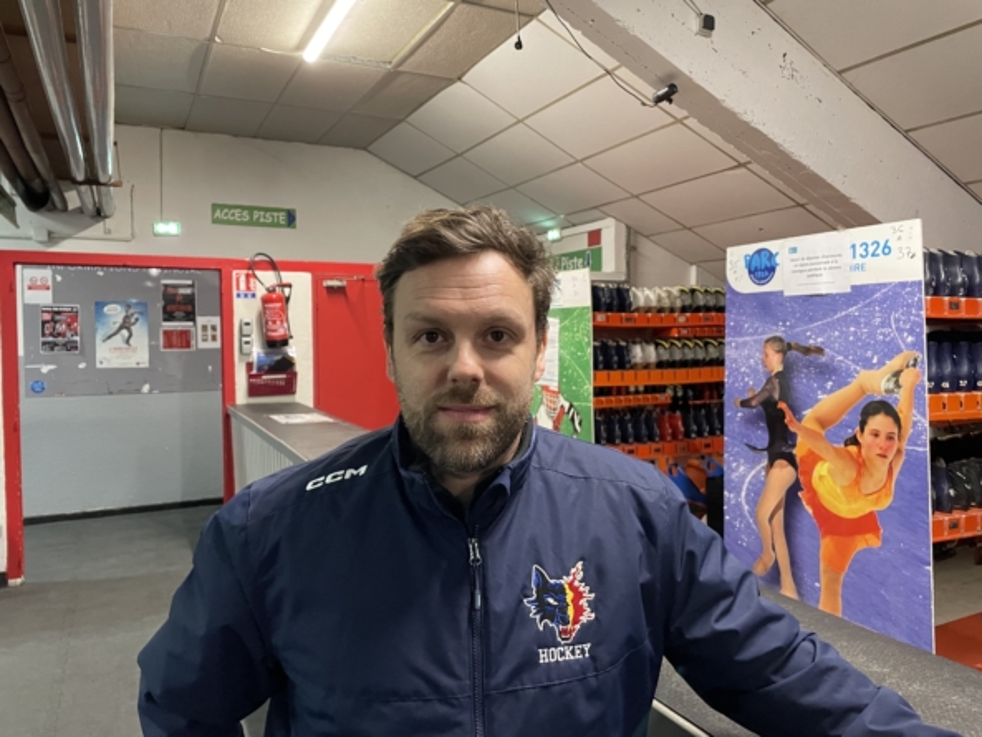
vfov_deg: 53.1
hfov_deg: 67.3
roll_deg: +0.9
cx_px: 491
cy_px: 368
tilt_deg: -2.0
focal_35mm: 26
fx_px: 738
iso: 500
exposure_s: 1/50
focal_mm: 4.2
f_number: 1.6
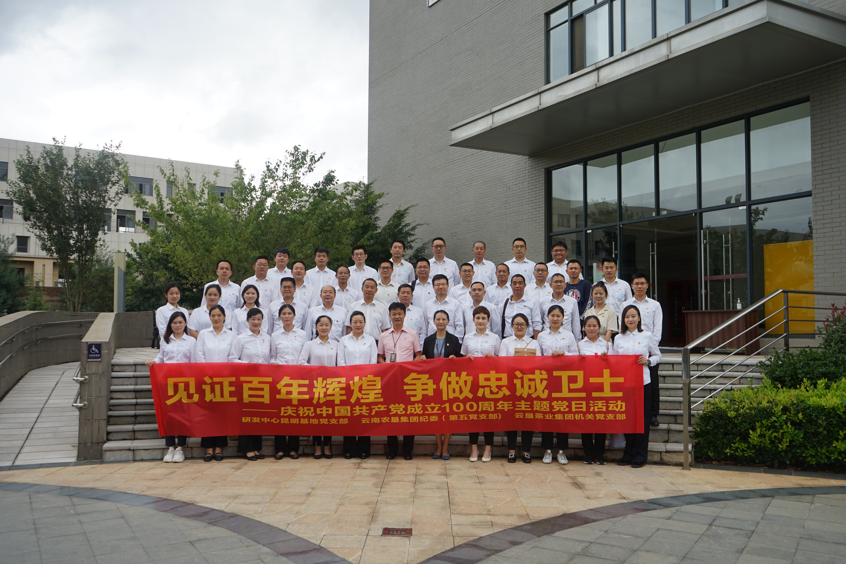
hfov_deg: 60.3
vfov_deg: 42.3
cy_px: 282
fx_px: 728
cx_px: 423
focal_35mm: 31
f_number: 5.6
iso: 100
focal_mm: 31
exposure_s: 1/200
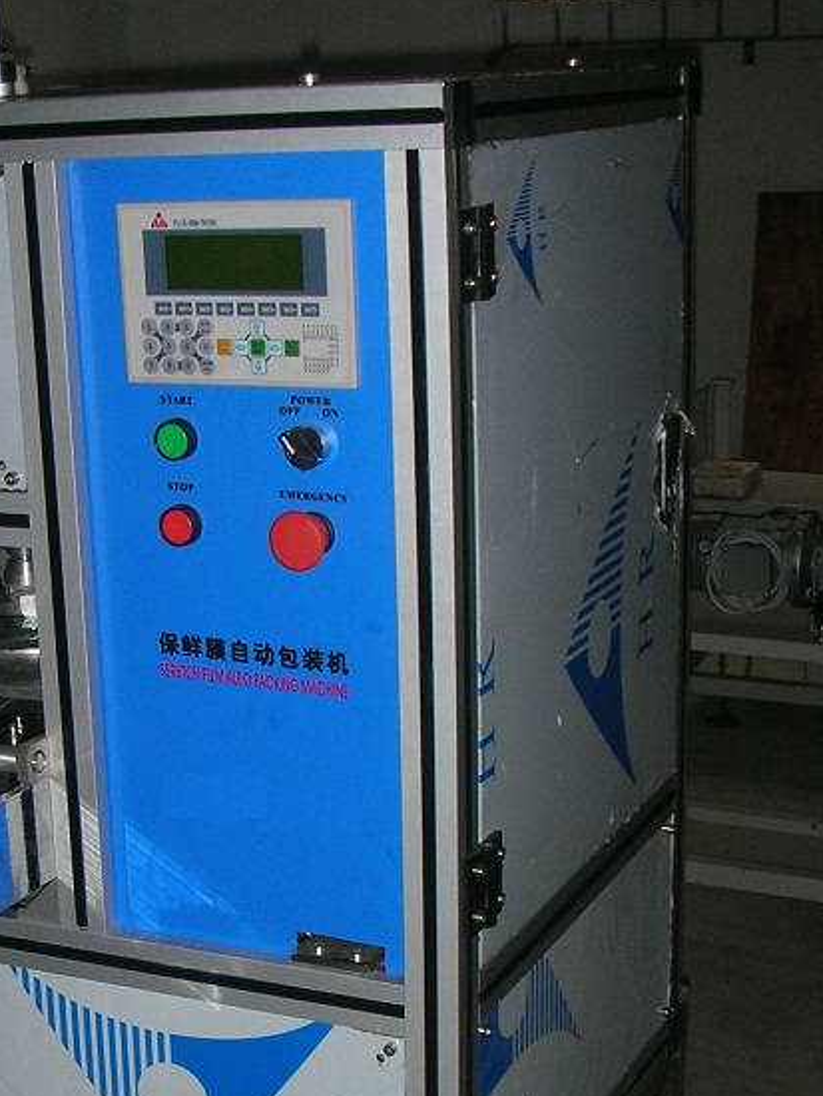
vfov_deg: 29.0
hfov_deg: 21.9
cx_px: 149
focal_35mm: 66
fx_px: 2091
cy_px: 802
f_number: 3
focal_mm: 5.8
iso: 67
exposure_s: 1/60.1
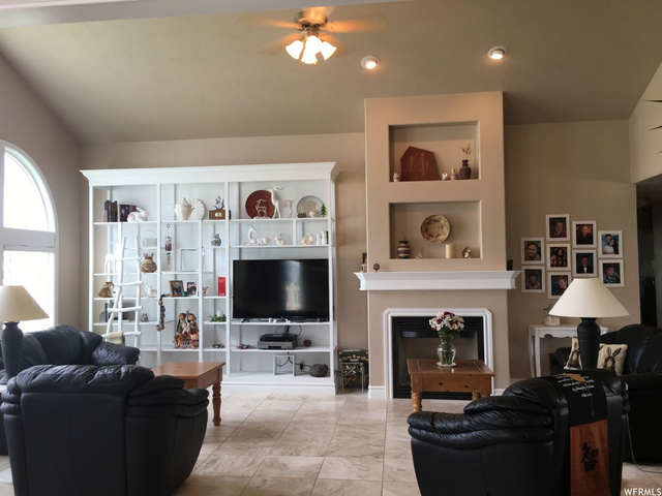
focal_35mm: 29
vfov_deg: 48.2
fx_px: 555
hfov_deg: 61.7
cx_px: 331
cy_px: 248
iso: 25
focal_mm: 4.15
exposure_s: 1/40
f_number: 2.2
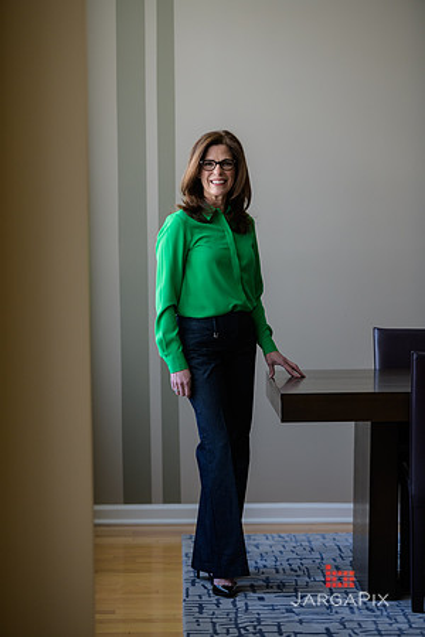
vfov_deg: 17.1
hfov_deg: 11.4
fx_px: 2125
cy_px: 318
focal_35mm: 120
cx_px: 212
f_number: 3.2
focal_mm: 120
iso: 1000
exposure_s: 1/125
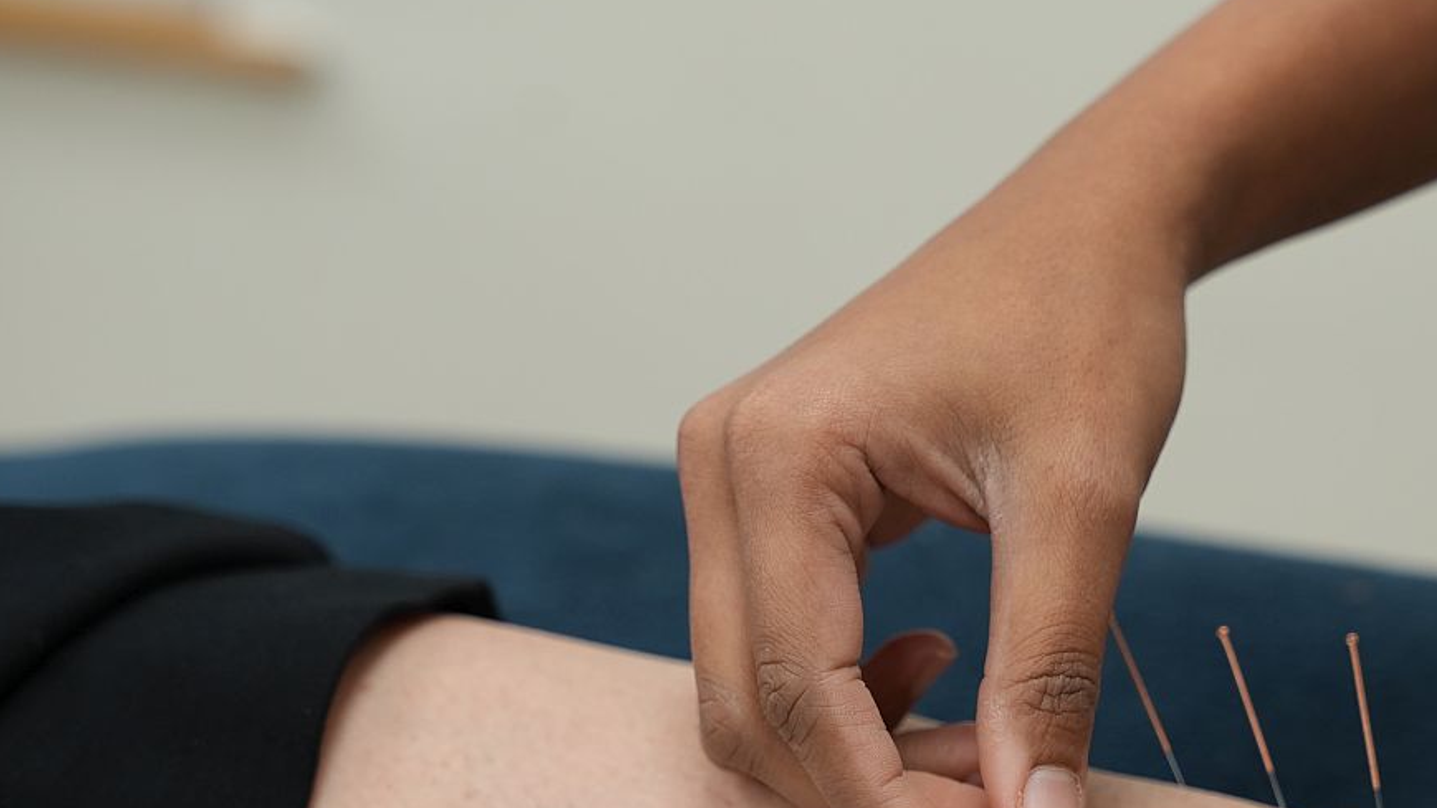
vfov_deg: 12.7
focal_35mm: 95
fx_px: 3617
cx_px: 959
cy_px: 725
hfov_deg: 22.4
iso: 800
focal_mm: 52.5
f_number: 4
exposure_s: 1/160
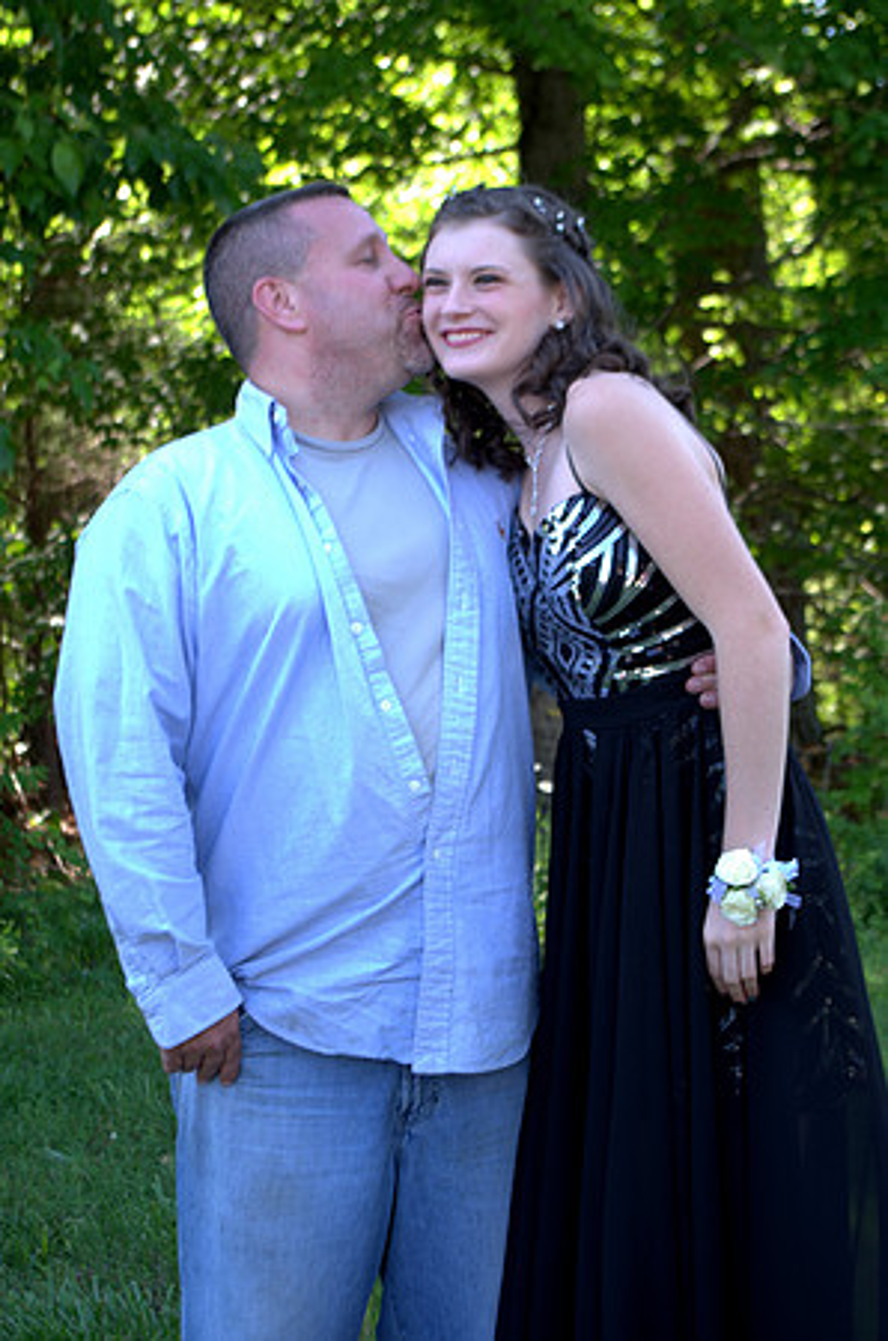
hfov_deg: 16.6
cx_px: 444
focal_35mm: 82
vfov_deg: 24.8
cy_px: 670
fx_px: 3048
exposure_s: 1/25
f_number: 5.6
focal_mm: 55
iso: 100
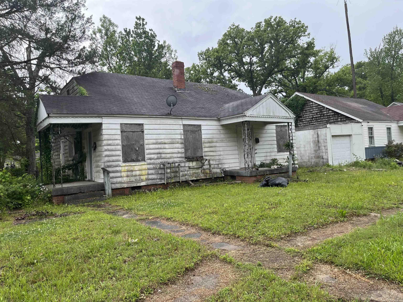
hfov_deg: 67.3
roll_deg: +3.9
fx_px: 303
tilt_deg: -1.0
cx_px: 202
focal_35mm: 26
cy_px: 151
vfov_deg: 53.1
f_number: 1.6
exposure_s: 1/1129
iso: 50
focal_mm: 5.1
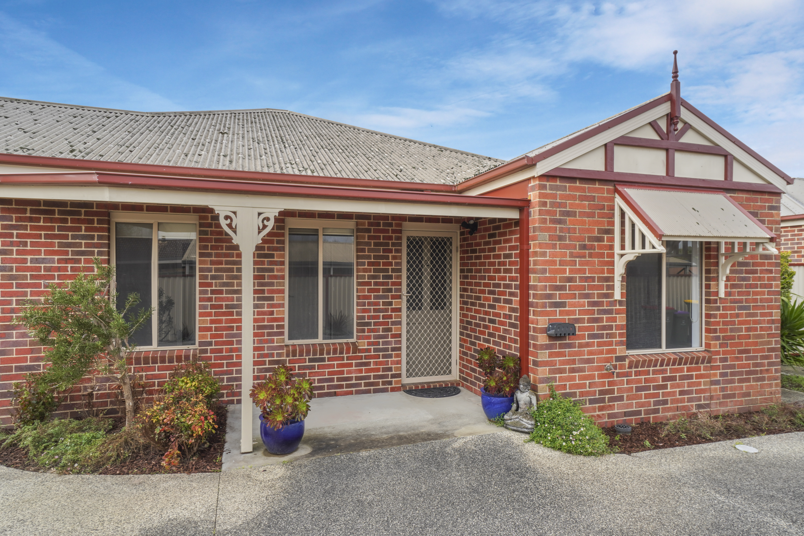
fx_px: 469
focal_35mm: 21
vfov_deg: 59.5
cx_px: 402
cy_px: 268
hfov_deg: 81.2
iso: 100
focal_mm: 14
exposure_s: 1/200
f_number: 11
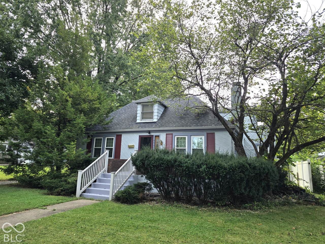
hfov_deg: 73.9
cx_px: 162
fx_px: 216
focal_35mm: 23
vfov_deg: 58.9
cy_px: 122
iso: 80
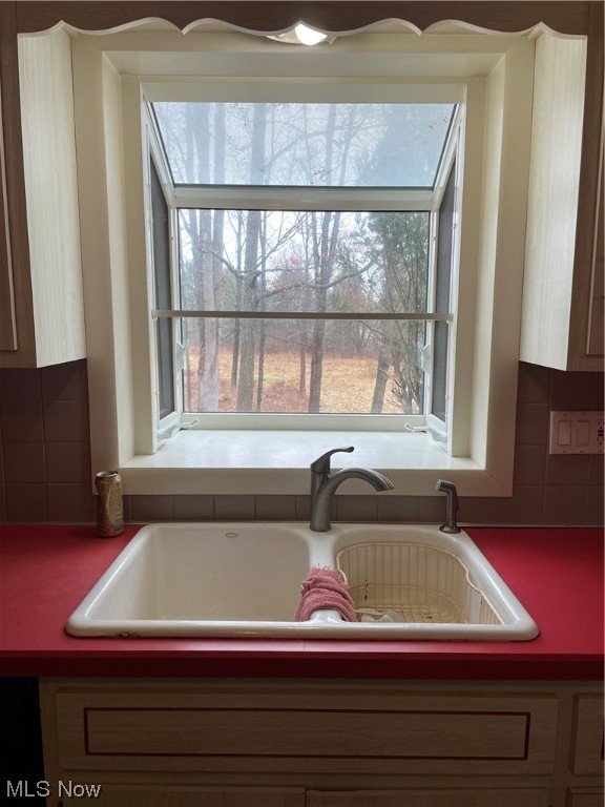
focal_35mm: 26
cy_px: 404
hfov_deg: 53.1
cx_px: 302
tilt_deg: -7.2
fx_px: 606
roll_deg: +0.2
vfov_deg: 67.3
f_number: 1.6
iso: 50
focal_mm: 4.2
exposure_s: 1/120
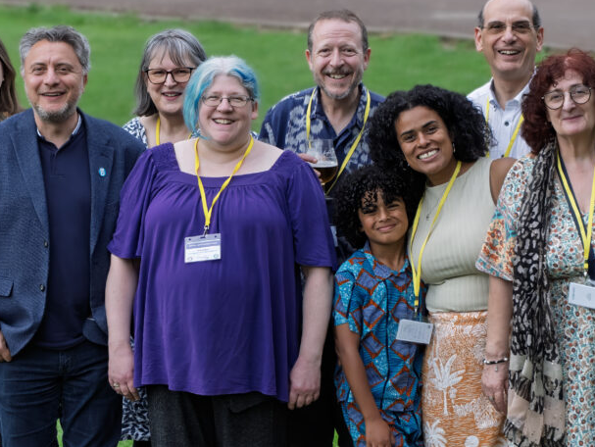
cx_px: 230
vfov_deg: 7.2
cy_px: 212
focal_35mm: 206
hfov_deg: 9.6
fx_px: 3543
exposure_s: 1/200
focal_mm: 127
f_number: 5.6
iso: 800
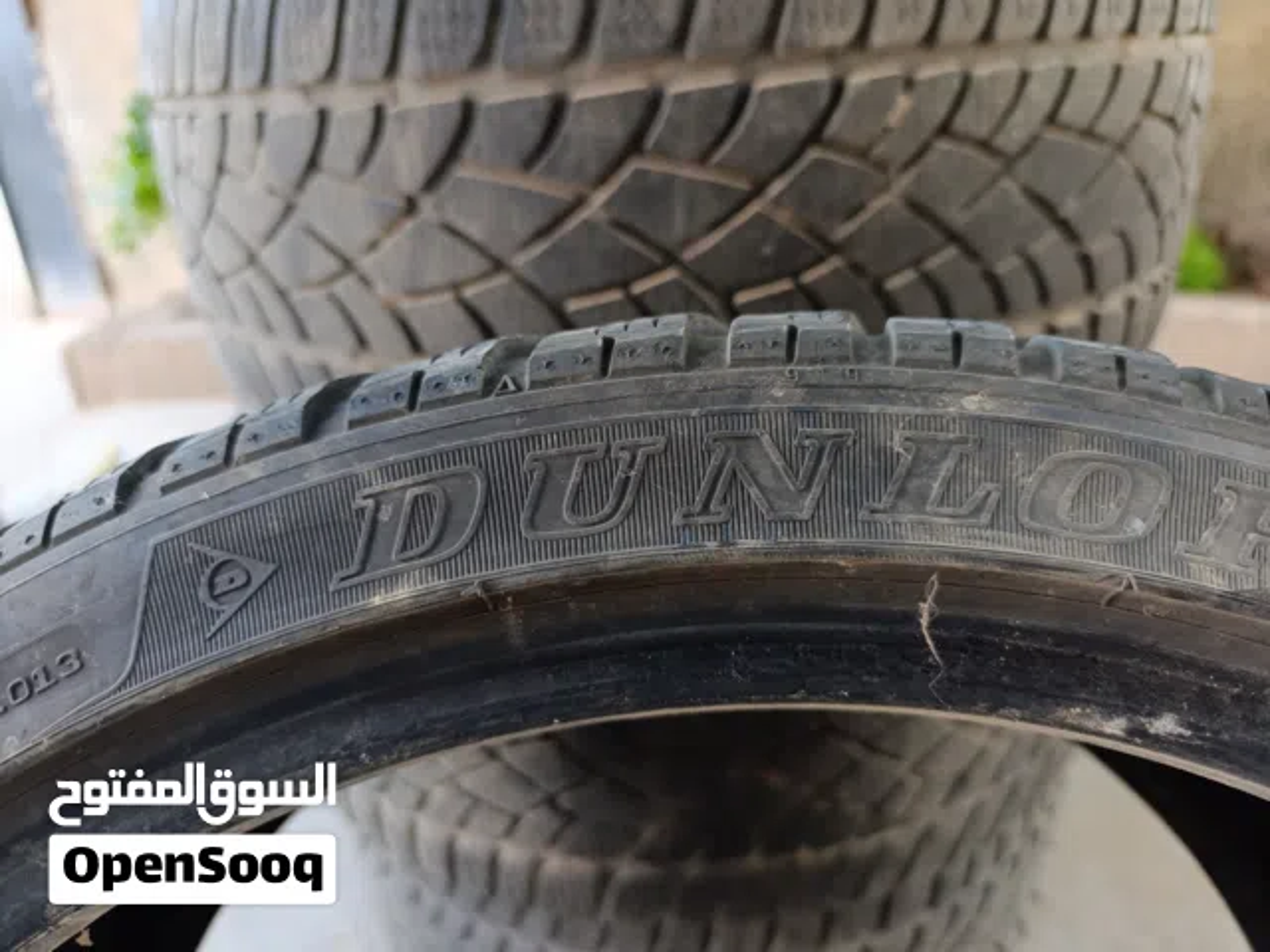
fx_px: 844
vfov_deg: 58.9
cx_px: 635
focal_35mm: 23
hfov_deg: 73.9
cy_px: 476
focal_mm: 6.14
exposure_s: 1/100
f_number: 1.65
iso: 1000
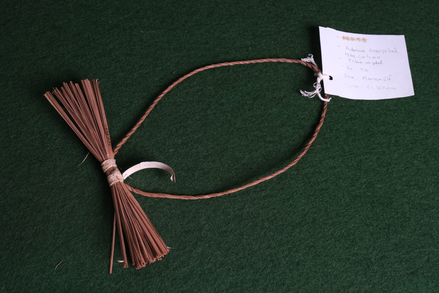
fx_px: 549
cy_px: 146
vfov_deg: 29.9
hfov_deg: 43.6
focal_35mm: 45
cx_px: 220
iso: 400
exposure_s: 1/100
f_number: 7.1
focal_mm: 30.2
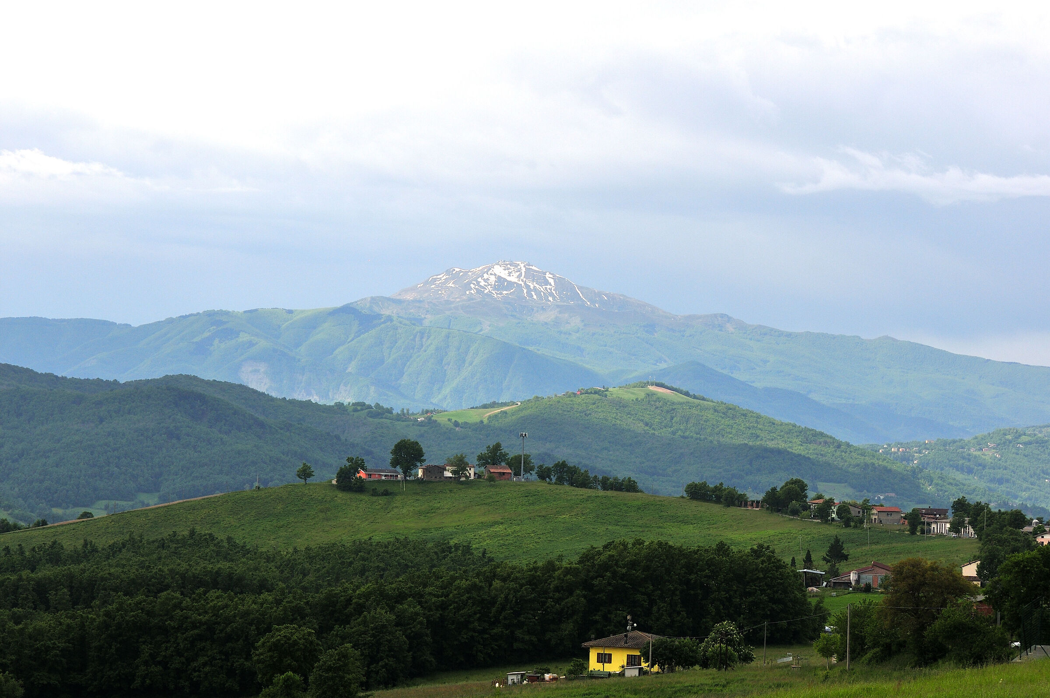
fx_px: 3059
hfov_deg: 19.5
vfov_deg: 13.0
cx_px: 525
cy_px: 349
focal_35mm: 105
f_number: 8
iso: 200
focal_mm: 70
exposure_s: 1/640
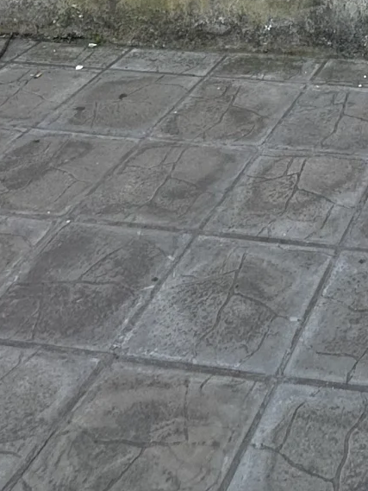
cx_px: 506
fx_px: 893
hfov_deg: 20.8
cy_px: -448
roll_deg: +0.0
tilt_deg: +6.9
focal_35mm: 63
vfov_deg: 19.8
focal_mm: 2.22
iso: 40
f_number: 2.2
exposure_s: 1/654
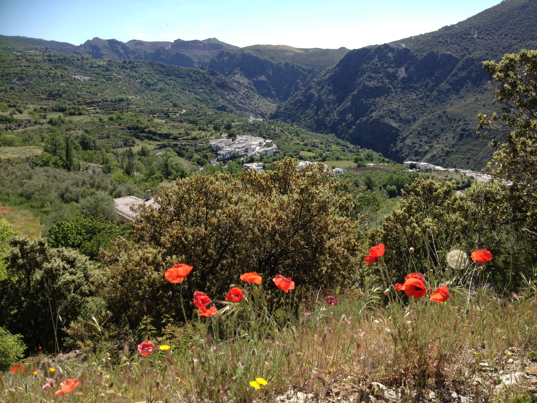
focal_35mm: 35
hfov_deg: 52.6
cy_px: 202
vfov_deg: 40.7
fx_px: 543
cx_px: 268
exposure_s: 1/1082
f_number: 2.4
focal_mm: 4.28
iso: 50
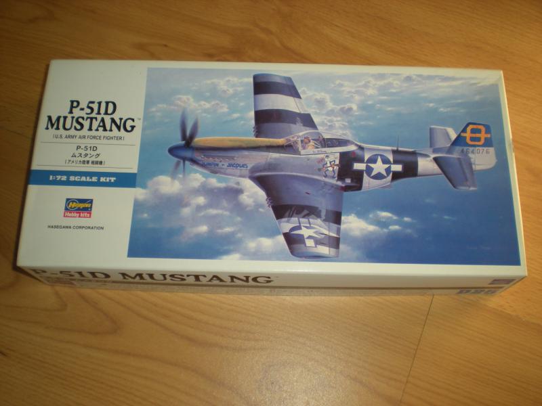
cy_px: 203
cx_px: 271
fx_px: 595
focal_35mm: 38
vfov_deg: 37.7
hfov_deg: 49.0
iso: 64
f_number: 3.1
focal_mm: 6.3
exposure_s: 1/59.8
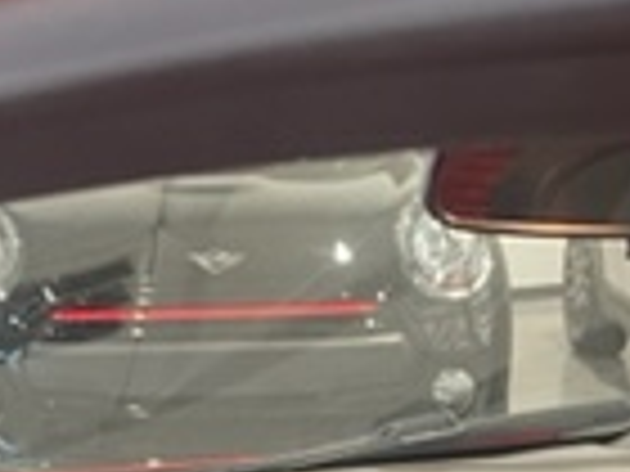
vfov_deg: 11.1
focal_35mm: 119
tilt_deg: -24.3
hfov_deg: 16.5
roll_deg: -0.1
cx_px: 378
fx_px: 2166
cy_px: 993
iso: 400
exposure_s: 1/33
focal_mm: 4.2
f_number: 1.6
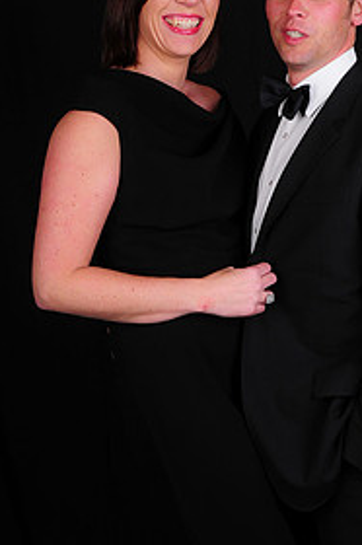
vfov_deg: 28.8
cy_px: 204
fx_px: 1055
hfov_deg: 19.4
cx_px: 211
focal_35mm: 70
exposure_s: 1/125
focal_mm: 29
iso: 200
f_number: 8
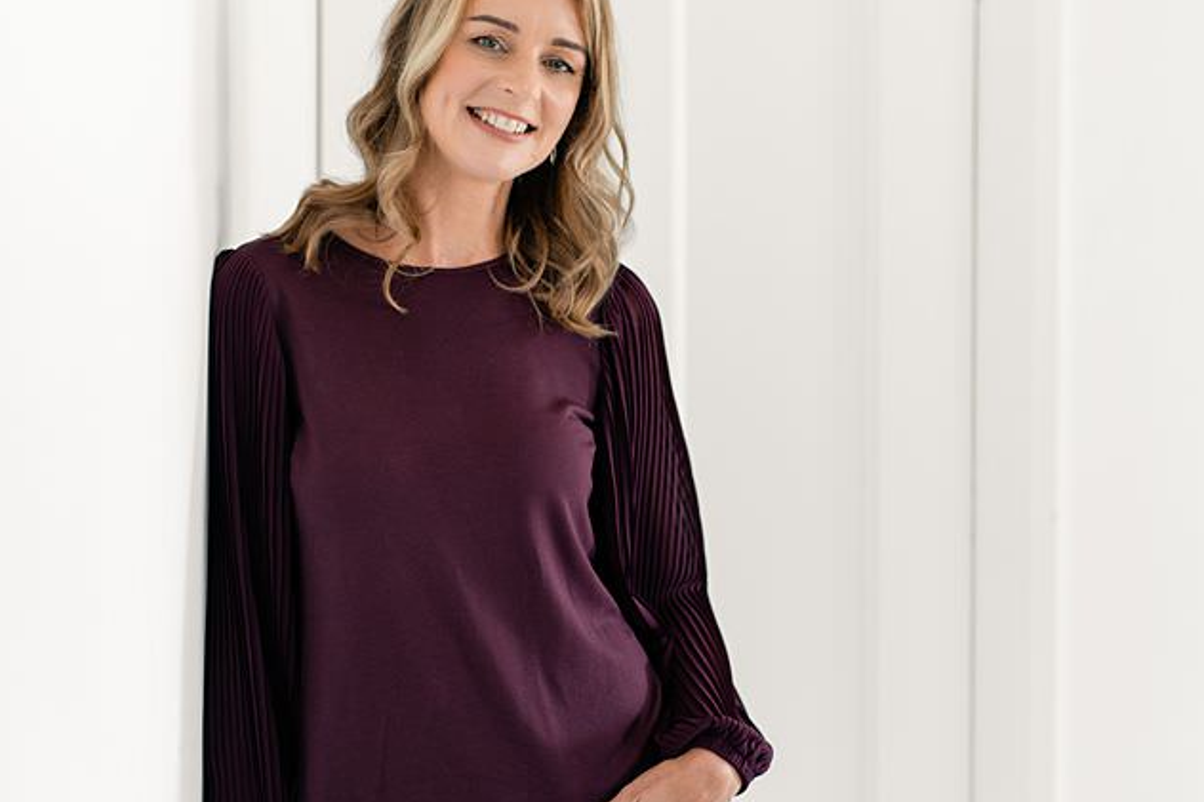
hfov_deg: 26.7
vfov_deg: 17.8
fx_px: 2541
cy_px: 594
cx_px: 604
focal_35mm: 76
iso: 400
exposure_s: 1/250
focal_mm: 50
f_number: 2
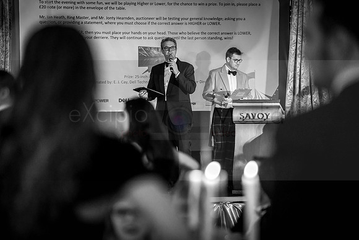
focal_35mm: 155
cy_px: 116
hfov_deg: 13.3
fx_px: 1543
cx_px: 172
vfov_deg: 8.9
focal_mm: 148
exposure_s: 1/160
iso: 1250
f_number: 2.8
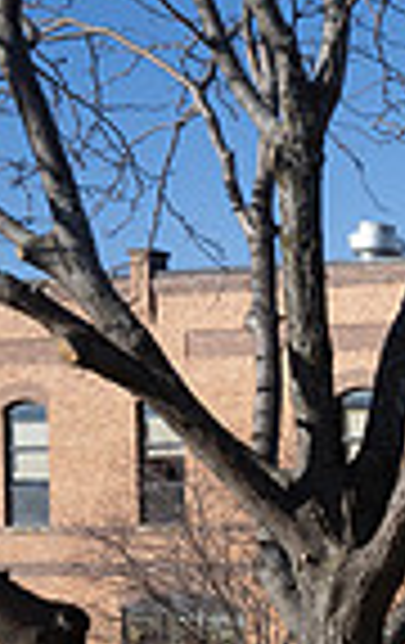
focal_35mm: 99
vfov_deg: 20.1
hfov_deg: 10.1
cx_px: 1184
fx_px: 1740
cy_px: 691
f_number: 11
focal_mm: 24
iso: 200
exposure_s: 1/200
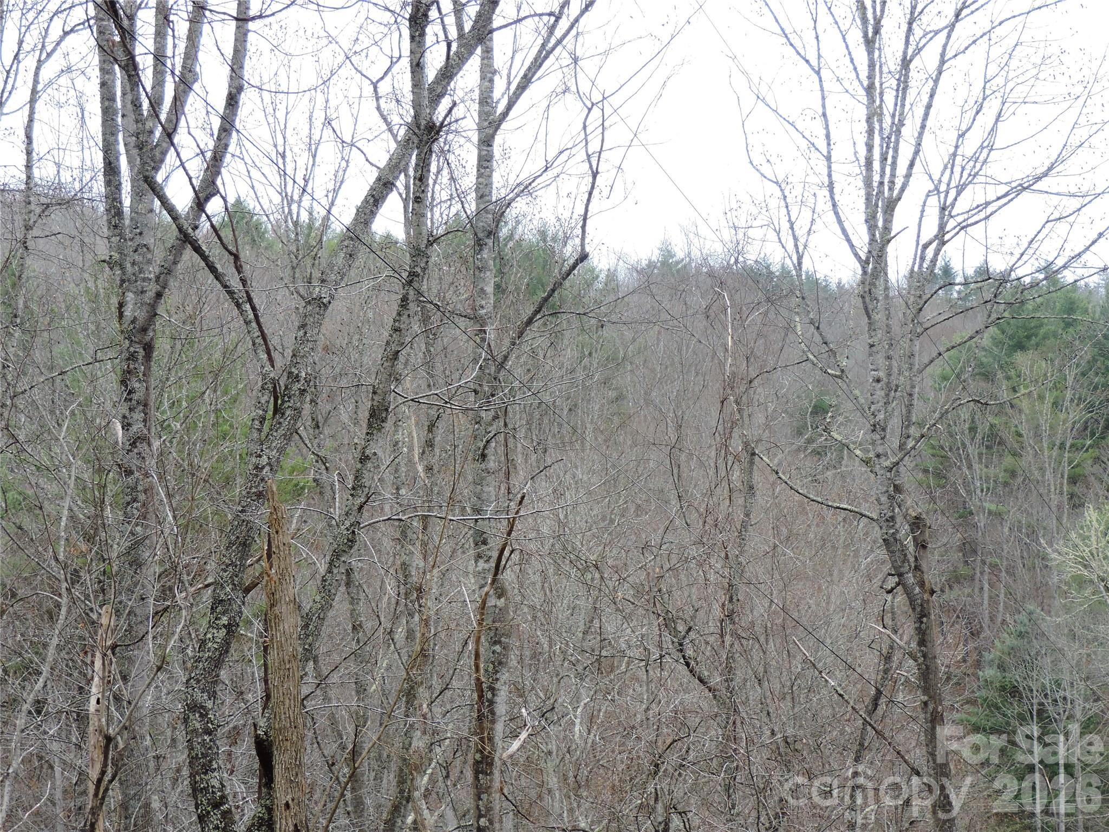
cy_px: 416
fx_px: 2403
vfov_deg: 19.6
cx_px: 554
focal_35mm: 75
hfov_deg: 26.0
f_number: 3.9
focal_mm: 13.4
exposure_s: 1/100
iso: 110
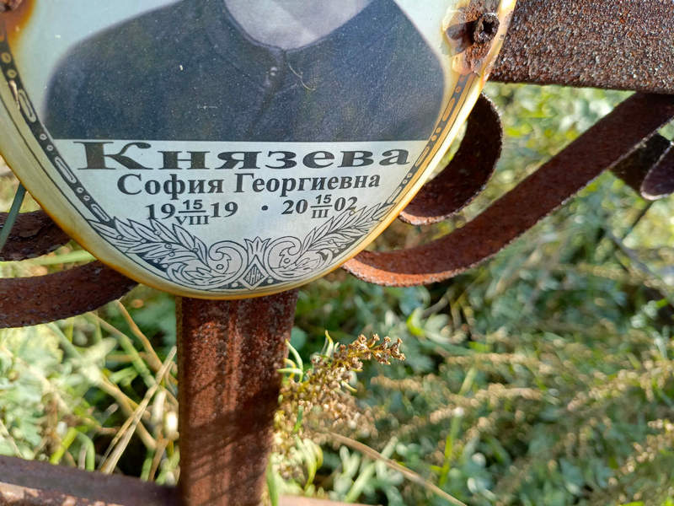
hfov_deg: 69.4
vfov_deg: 54.9
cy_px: 253
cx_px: 337
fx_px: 487
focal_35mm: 25
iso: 111
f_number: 1.69
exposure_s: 1/237
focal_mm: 4.76
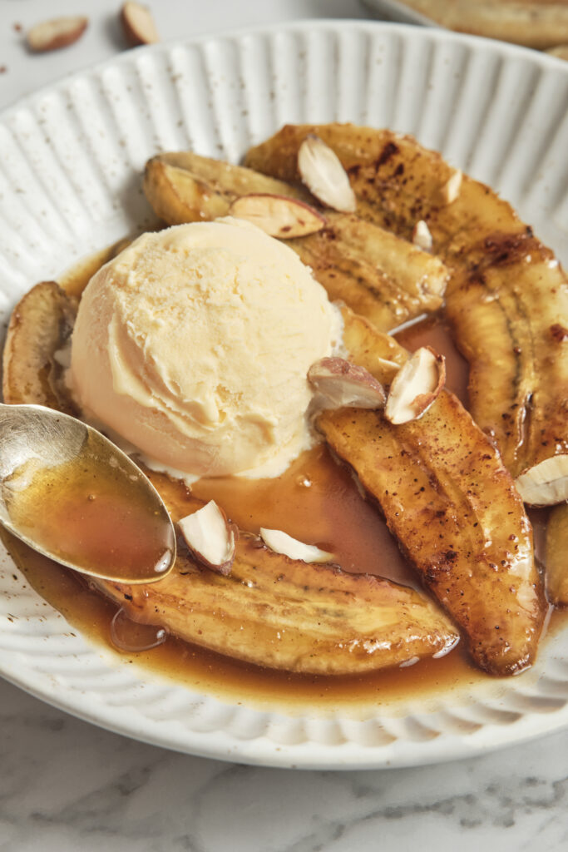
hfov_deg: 13.0
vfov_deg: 19.5
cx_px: 284
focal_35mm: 105
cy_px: 426
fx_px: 2484
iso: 200
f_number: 9
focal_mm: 70
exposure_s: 1/80
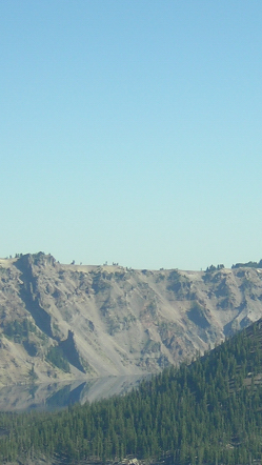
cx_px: 222
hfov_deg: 9.3
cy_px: 305
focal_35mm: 130
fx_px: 1604
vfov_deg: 16.5
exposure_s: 1/513
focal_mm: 8.6
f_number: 3.5
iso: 100
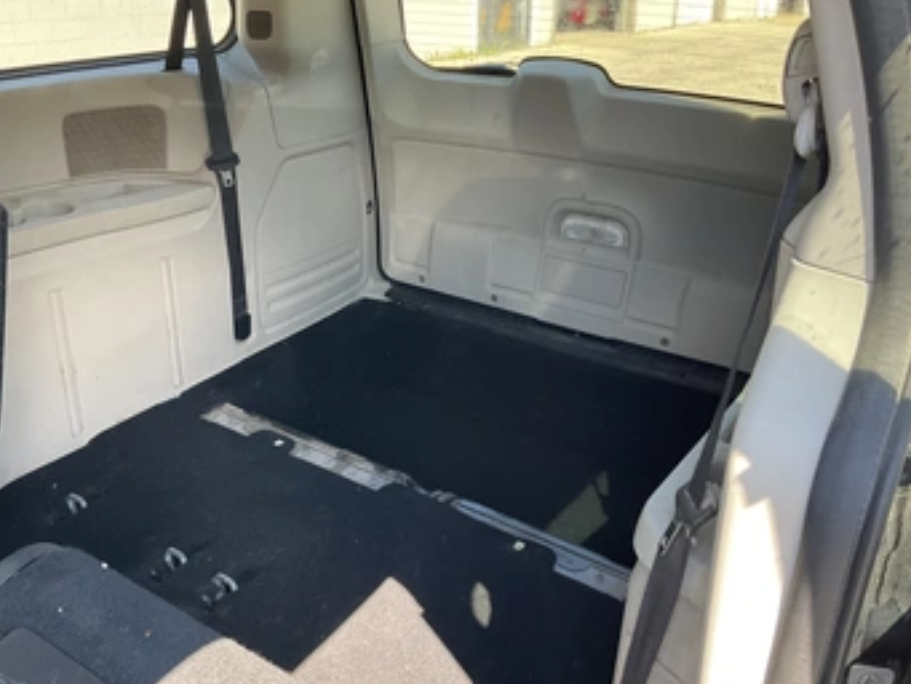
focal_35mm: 34
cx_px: 395
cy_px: 374
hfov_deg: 53.8
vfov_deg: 41.8
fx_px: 895
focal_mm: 3
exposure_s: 1/122
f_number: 1.8
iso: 64
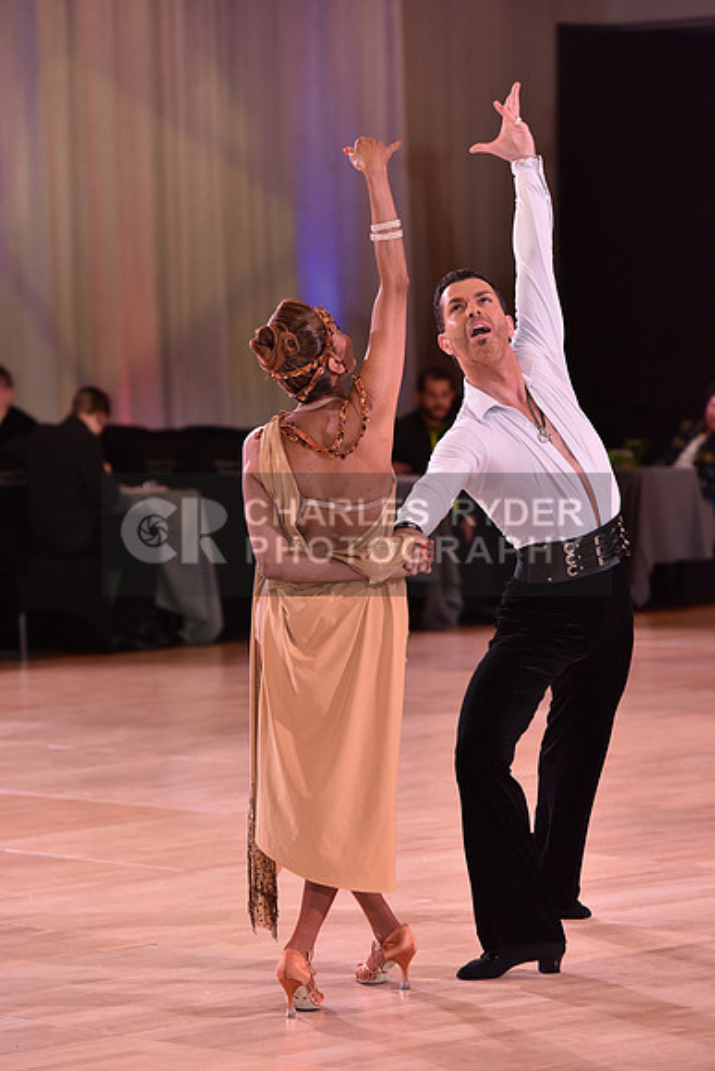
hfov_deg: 8.9
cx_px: 358
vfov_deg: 13.2
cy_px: 536
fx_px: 4615
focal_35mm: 155
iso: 1600
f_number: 4.5
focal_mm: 155
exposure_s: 1/250
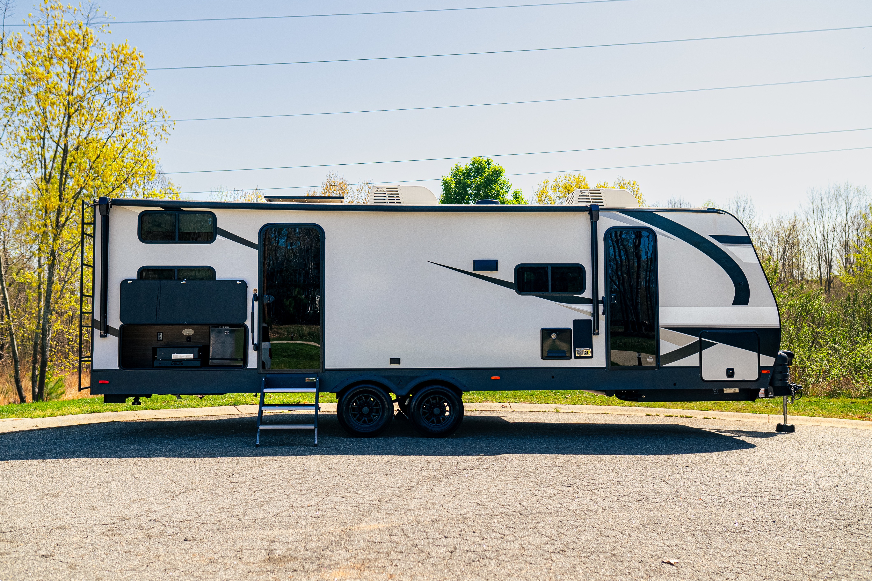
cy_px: 290
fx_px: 848
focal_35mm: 35
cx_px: 436
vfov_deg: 37.9
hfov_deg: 54.4
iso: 200
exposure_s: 1/1000
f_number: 2.8
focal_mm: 35
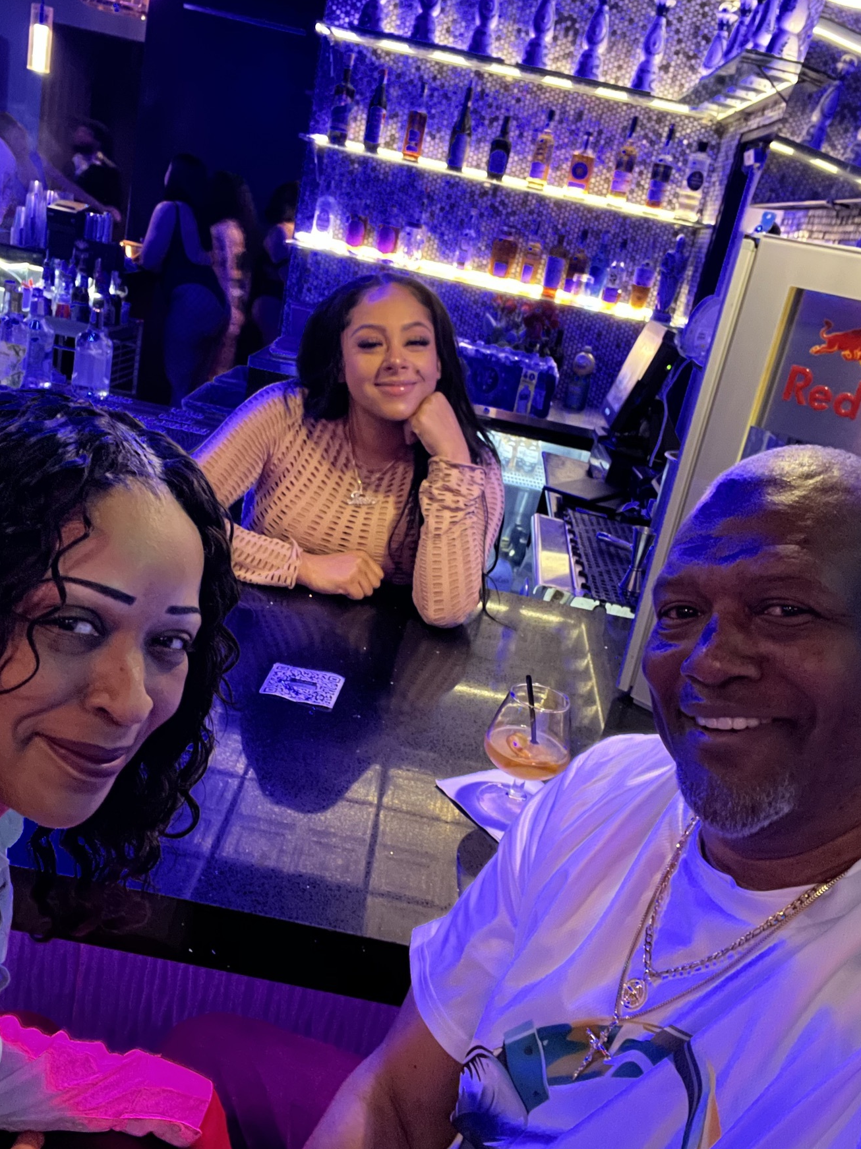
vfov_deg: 58.4
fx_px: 1028
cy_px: 563
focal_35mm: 31
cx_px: 433
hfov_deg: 45.4
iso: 2000
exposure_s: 1/15
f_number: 2.2
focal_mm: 2.71
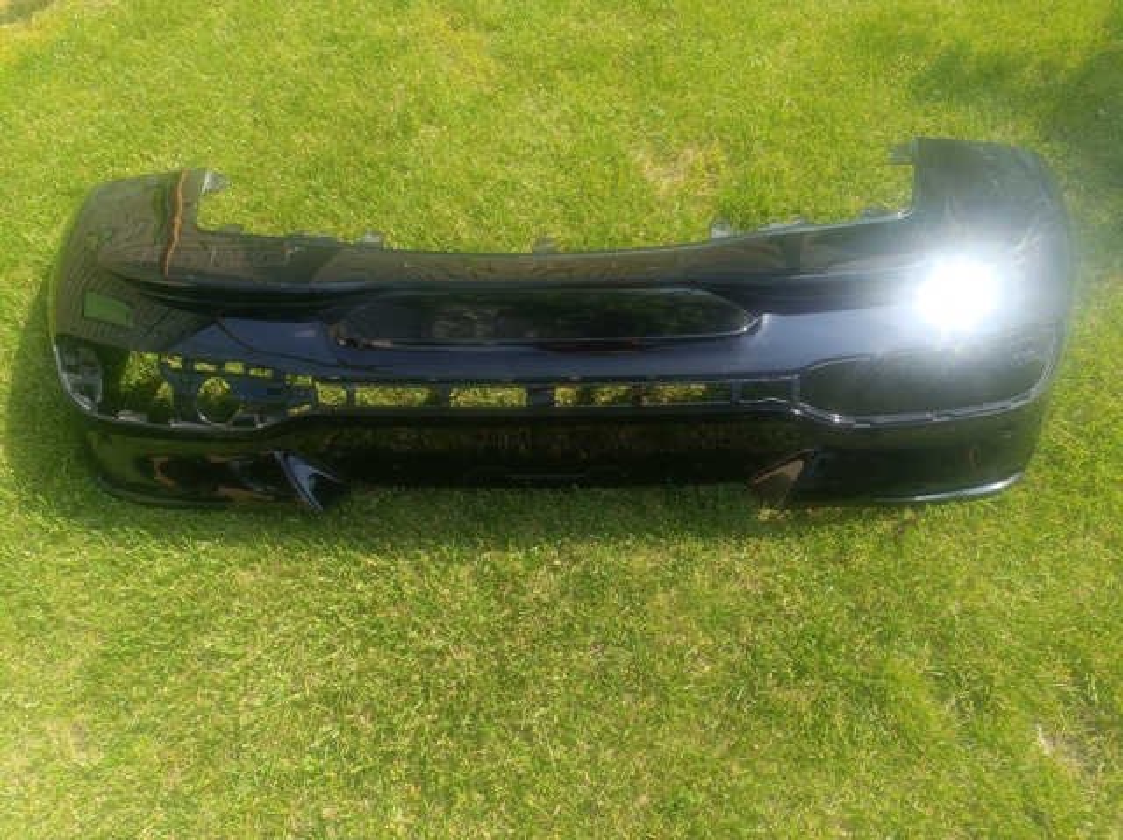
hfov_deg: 71.6
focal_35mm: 24
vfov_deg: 56.8
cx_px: 562
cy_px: 420
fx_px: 778
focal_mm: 6.14
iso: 50
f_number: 1.65
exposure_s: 1/182
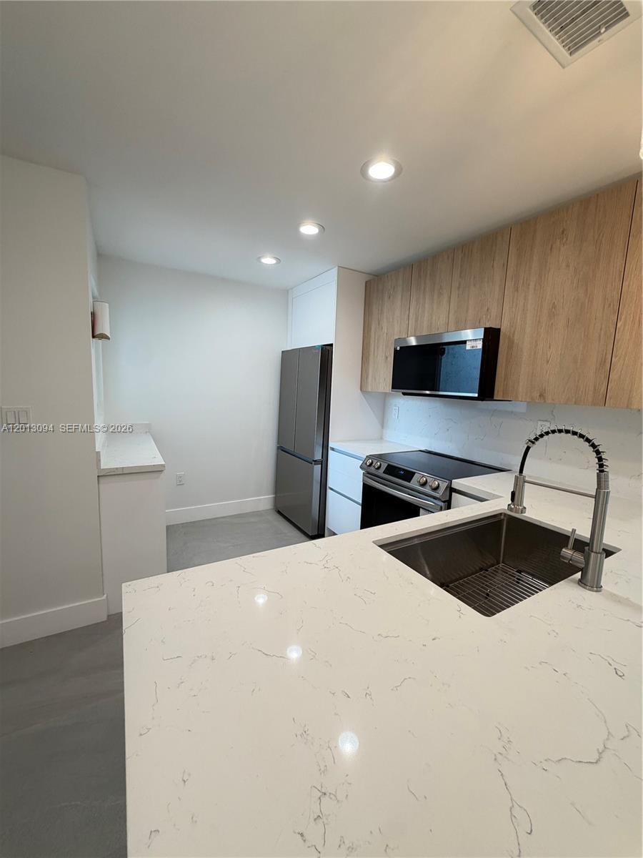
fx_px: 347
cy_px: 429
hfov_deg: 85.7
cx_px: 322
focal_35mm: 14
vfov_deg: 102.1
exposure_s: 1/120
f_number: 2.2
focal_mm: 2.22
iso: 200
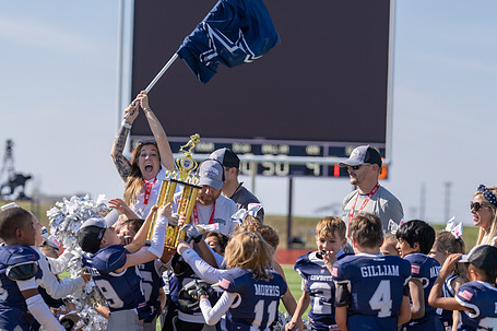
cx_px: 257
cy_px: 181
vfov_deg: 7.8
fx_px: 2429
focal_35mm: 176
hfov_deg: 11.7
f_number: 3.5
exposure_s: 1/1250
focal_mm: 138
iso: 100
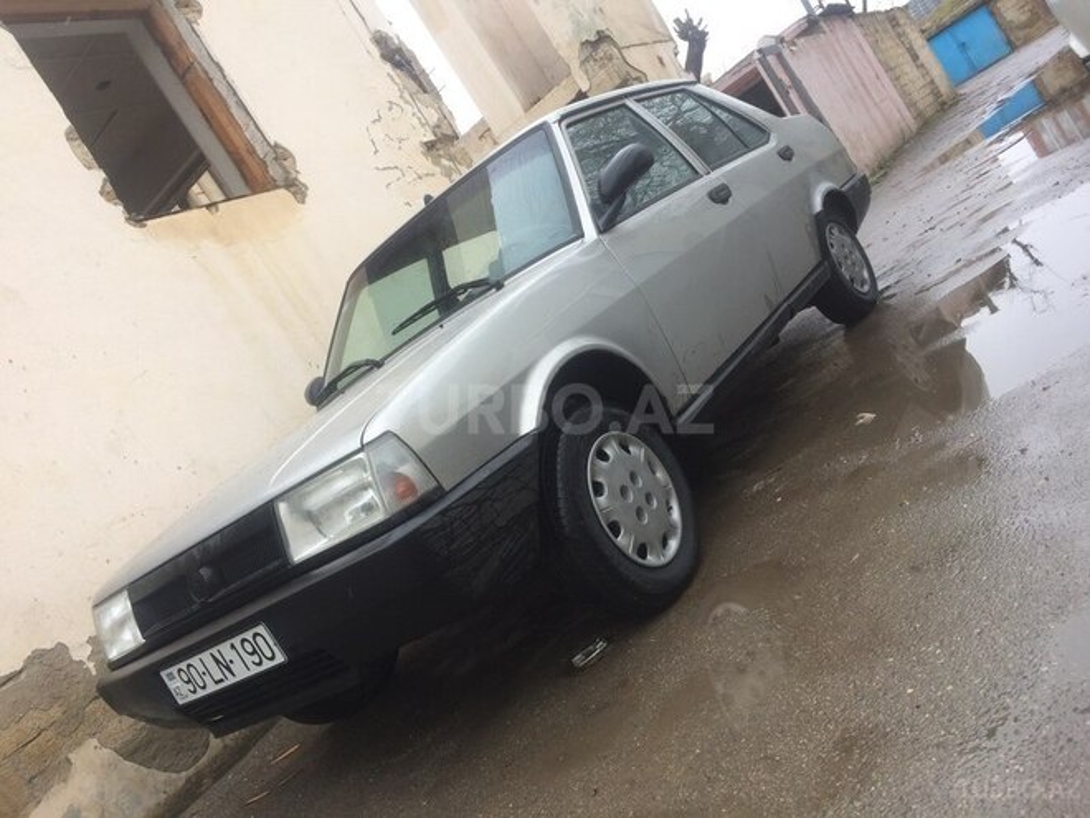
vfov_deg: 48.2
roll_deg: +34.9
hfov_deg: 61.7
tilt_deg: -4.6
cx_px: 545
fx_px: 913
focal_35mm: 29
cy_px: 409
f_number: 2.2
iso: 32
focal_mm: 4.15
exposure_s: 1/100
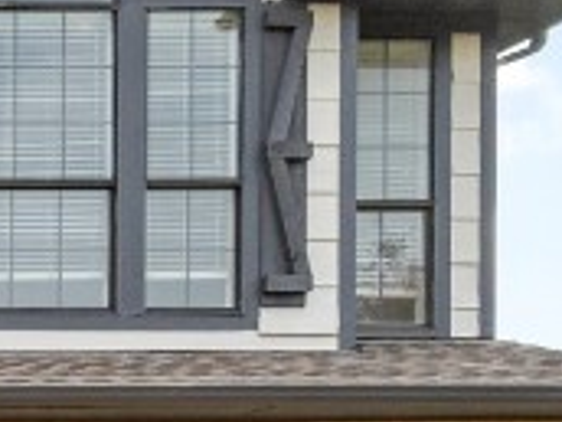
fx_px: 1461
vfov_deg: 14.4
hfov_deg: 15.0
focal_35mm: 90
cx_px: -719
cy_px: 765
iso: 400
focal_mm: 14
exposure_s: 1/400
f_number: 9
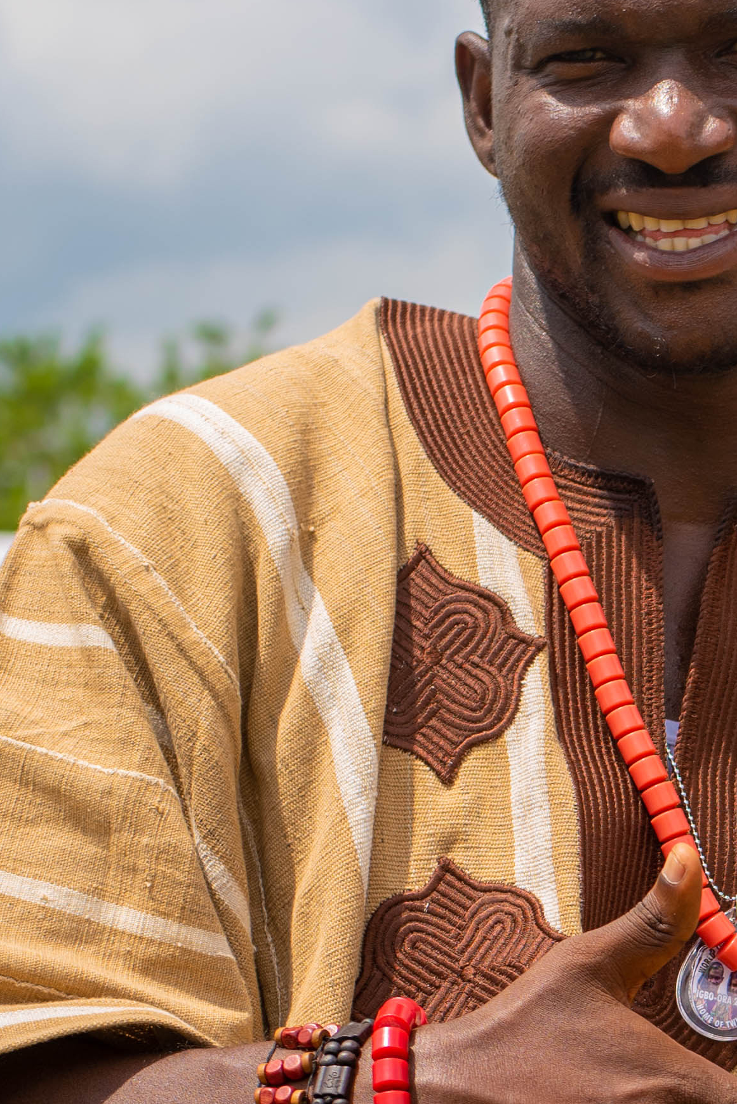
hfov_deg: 7.7
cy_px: 1252
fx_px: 5307
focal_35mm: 173
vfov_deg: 11.7
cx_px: 1221
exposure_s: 1/800
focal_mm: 50
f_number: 4.5
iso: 100
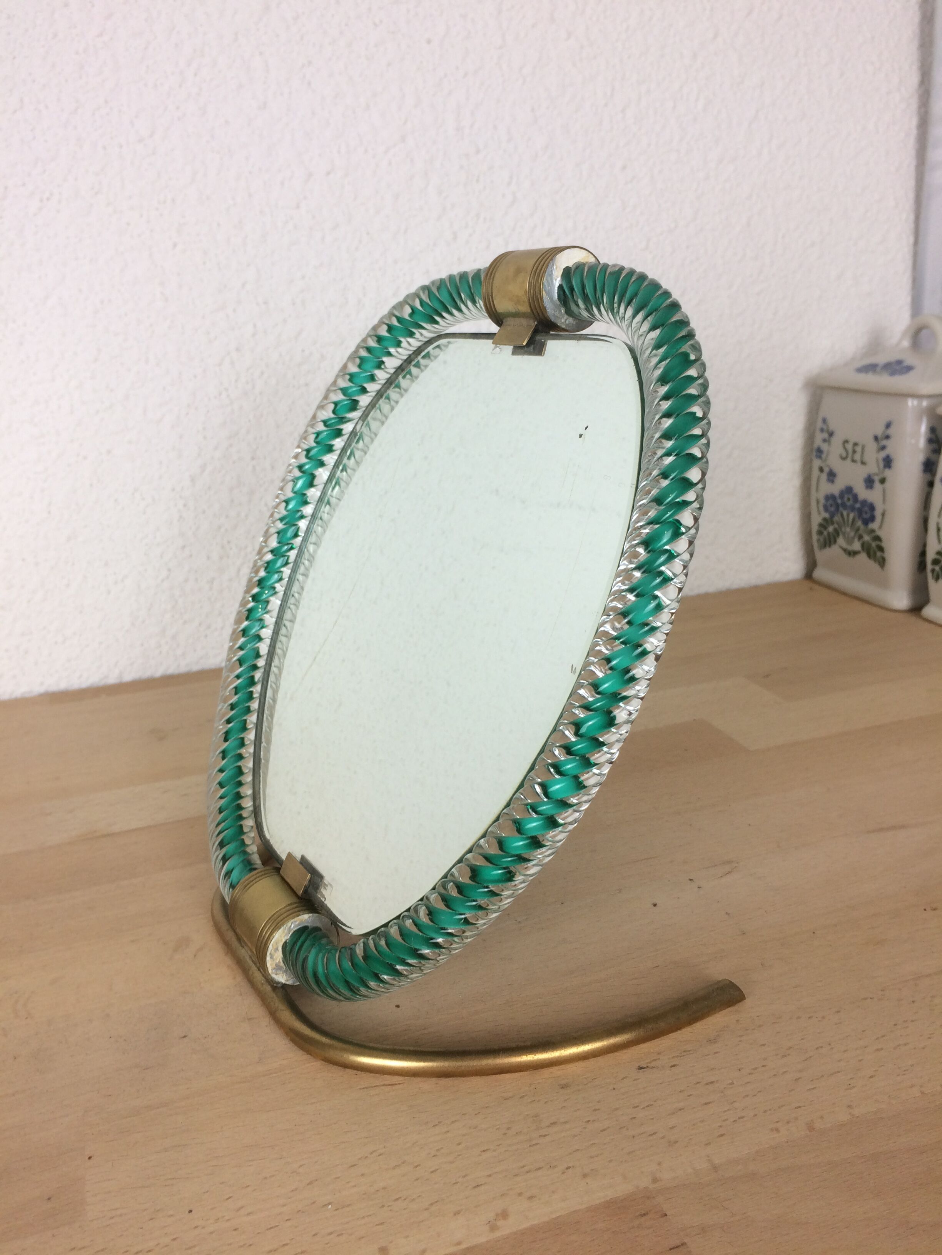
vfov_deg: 61.7
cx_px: 471
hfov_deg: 48.2
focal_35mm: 29
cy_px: 628
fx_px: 1052
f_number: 2.2
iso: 32
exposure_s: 1/50
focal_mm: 4.15
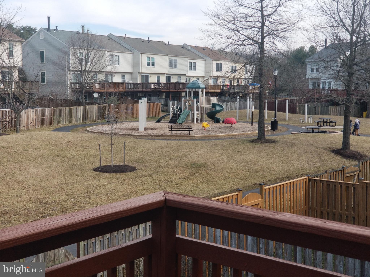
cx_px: 185
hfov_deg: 36.8
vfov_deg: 28.0
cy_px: 138
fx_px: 556
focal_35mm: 52
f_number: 2.4
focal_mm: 6
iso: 25
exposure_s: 1/452
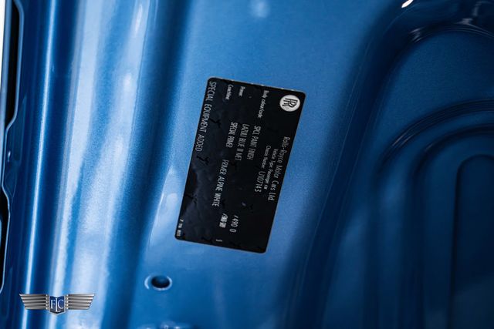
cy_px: 164
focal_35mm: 105
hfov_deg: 19.5
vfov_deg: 13.0
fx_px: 1441
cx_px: 247
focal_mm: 105
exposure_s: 1/25
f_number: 4
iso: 1600
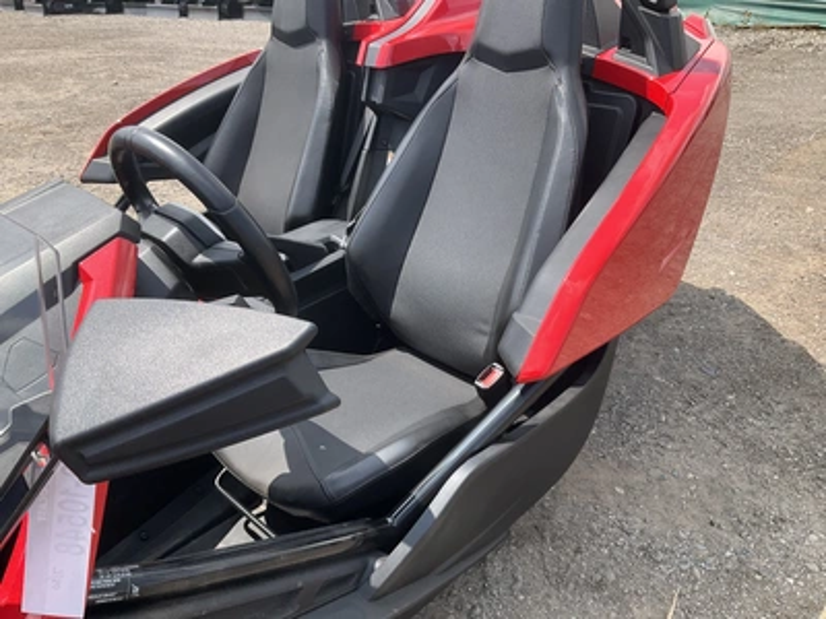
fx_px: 692
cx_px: 413
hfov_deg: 61.7
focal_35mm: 29
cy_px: 310
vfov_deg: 48.2
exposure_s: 1/770
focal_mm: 3
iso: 25
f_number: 1.8
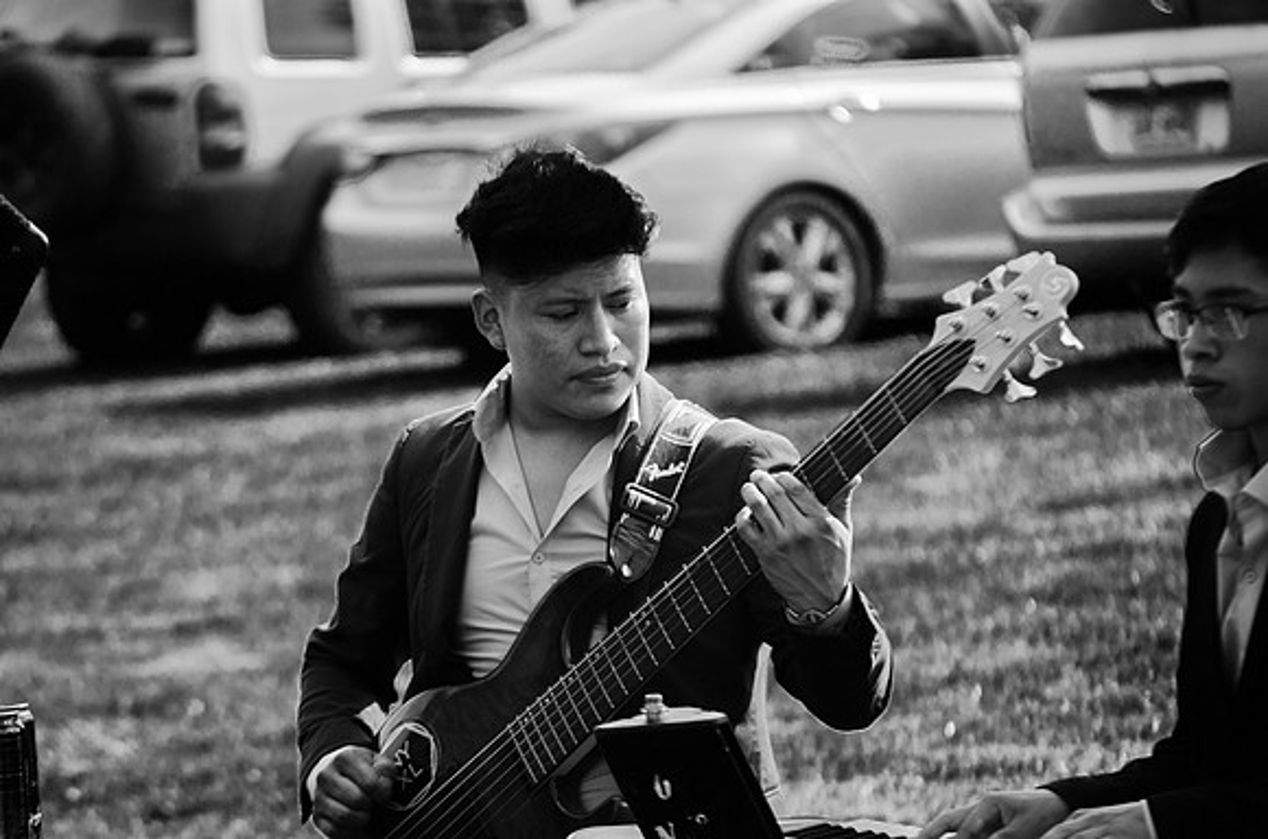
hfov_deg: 6.9
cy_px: 420
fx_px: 10543
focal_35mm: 300
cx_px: 634
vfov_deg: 4.6
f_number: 6.3
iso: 200
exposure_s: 1/640
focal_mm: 200
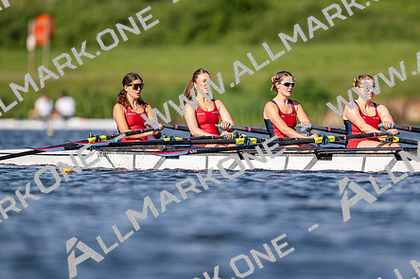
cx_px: 257
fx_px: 9136
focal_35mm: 784
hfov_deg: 2.6
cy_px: 132
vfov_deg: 1.7
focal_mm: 600
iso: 200
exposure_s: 1/2500
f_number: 4
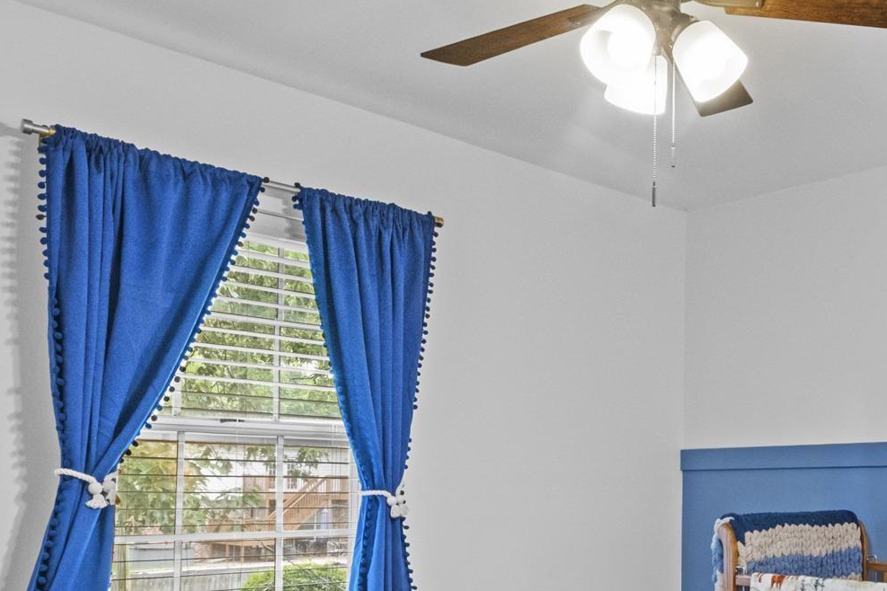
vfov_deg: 33.5
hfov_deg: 46.9
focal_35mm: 38
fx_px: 936
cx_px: 755
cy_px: 516
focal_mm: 10
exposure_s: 1
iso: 400
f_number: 9
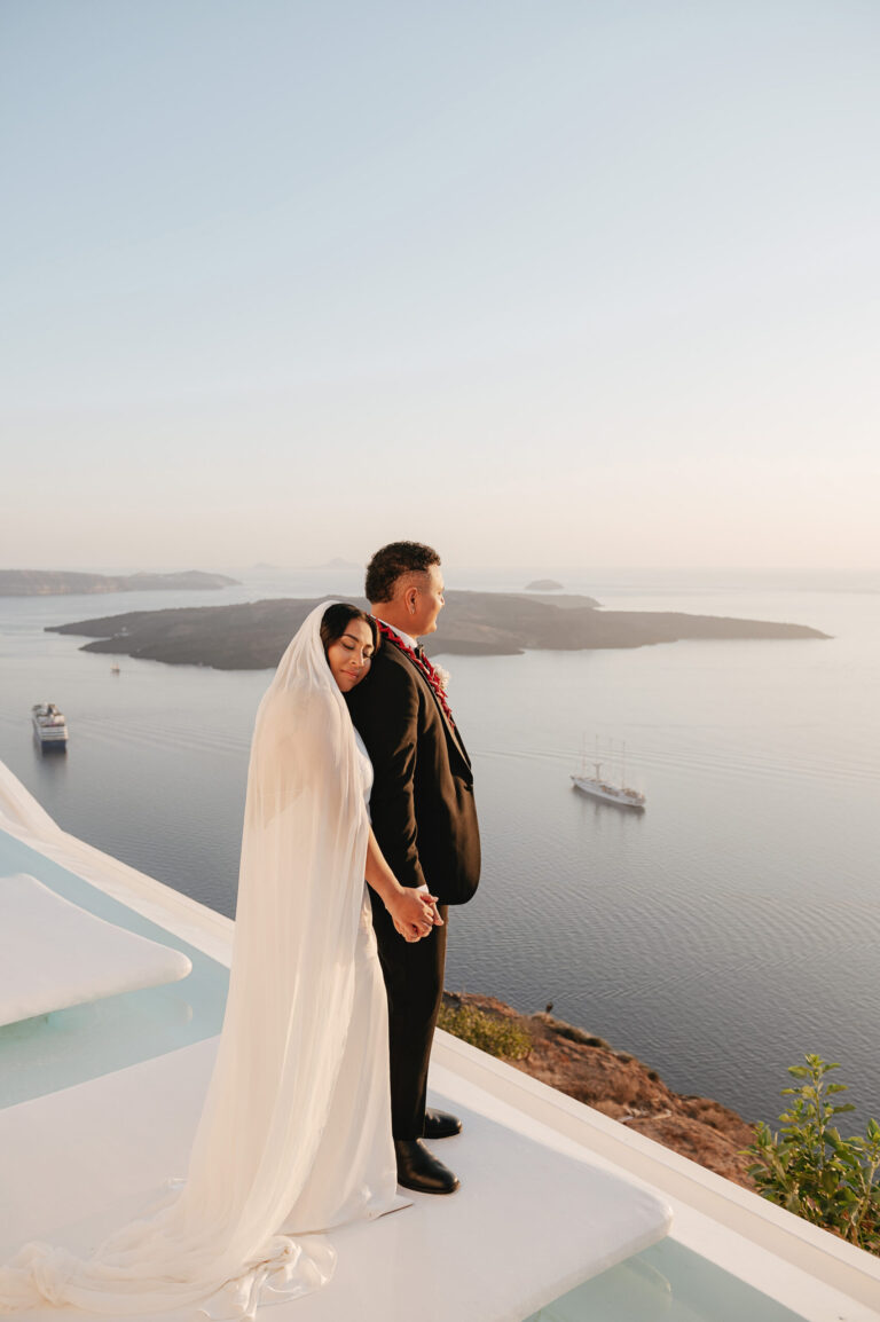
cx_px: 440
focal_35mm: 31
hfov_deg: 42.3
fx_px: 1138
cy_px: 661
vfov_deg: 60.3
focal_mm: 31
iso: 100
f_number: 4.5
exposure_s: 1/320
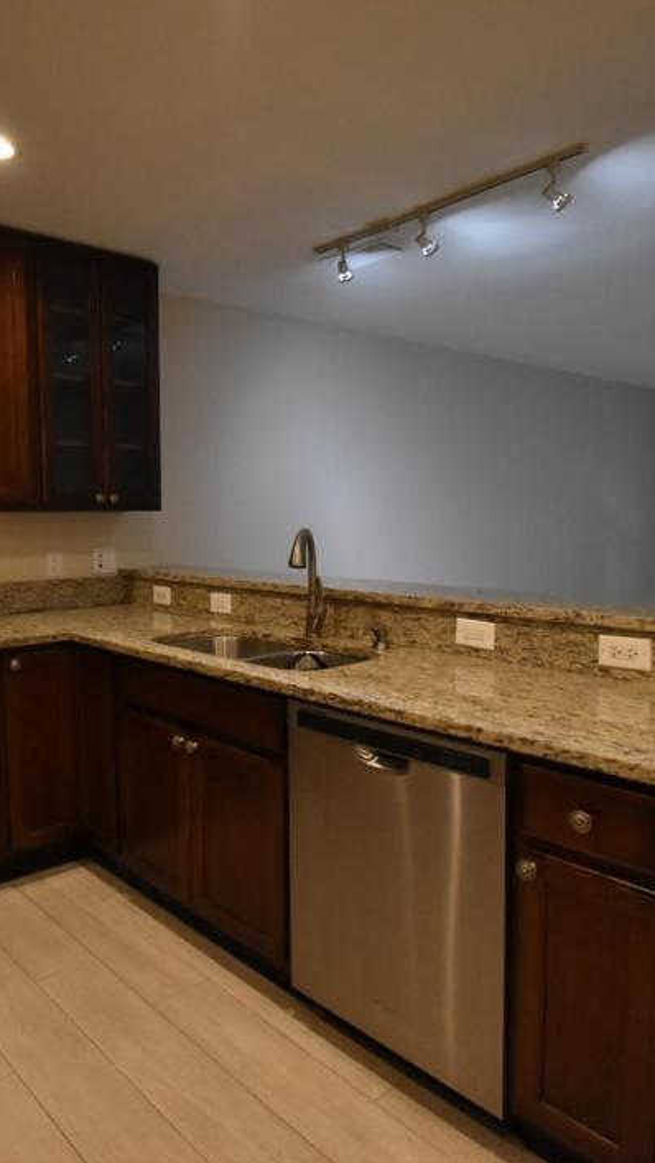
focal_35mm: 24
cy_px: 576
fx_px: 741
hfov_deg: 46.7
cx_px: 201
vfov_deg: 76.3
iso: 1600
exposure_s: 1/100
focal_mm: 10
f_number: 5
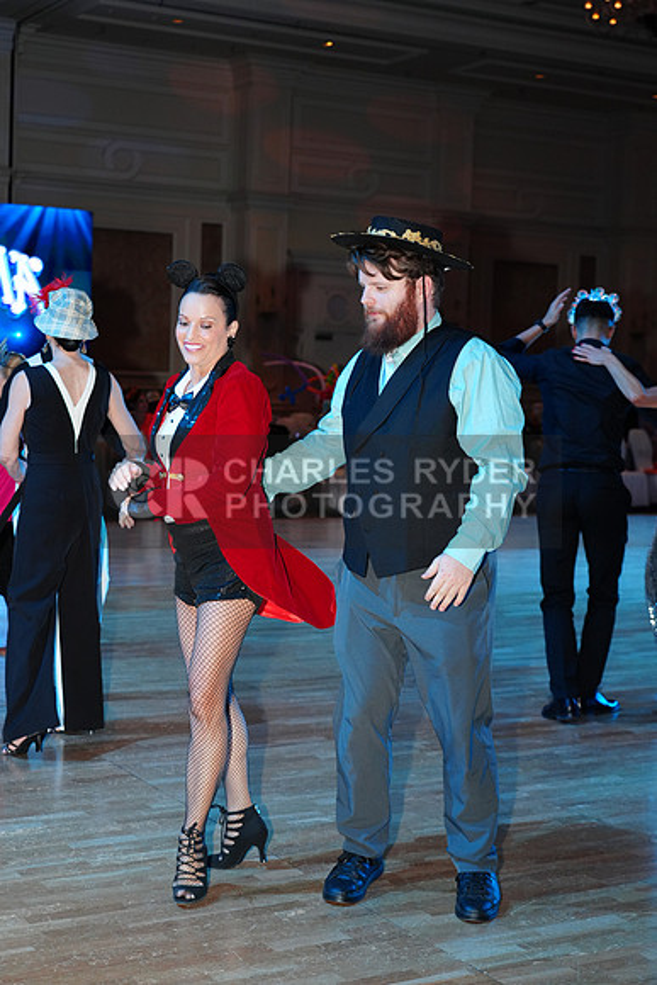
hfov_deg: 25.1
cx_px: 328
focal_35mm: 54
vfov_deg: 36.9
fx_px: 1477
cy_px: 492
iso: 1600
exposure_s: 1/250
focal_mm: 54
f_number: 4
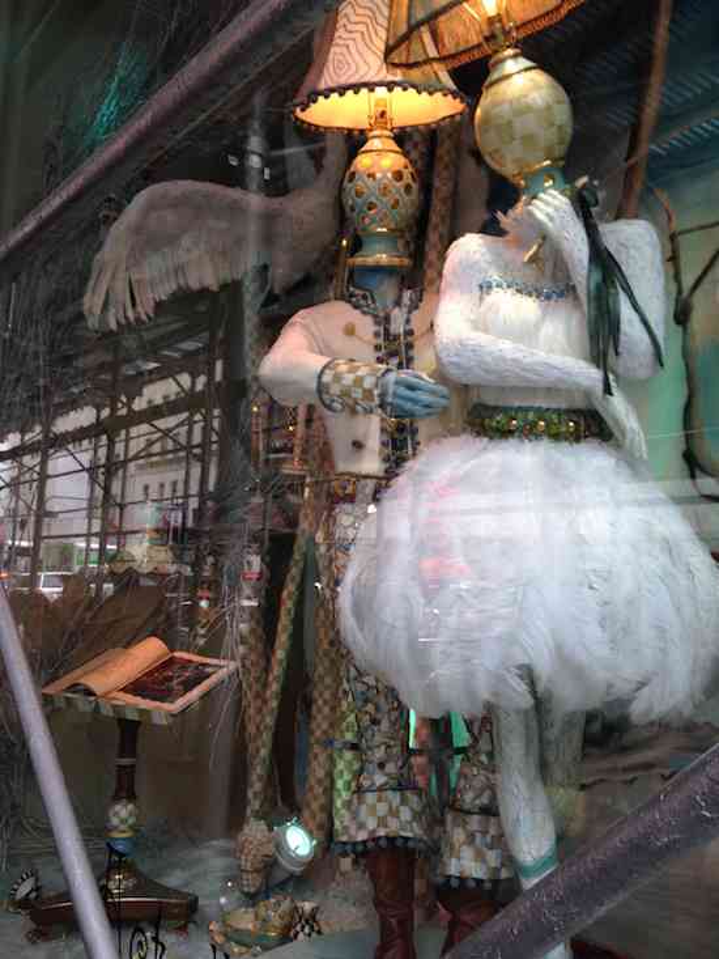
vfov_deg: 55.3
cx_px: 360
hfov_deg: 43.0
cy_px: 480
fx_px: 914
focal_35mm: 33
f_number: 2.4
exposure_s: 1/30
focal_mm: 4.12
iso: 50
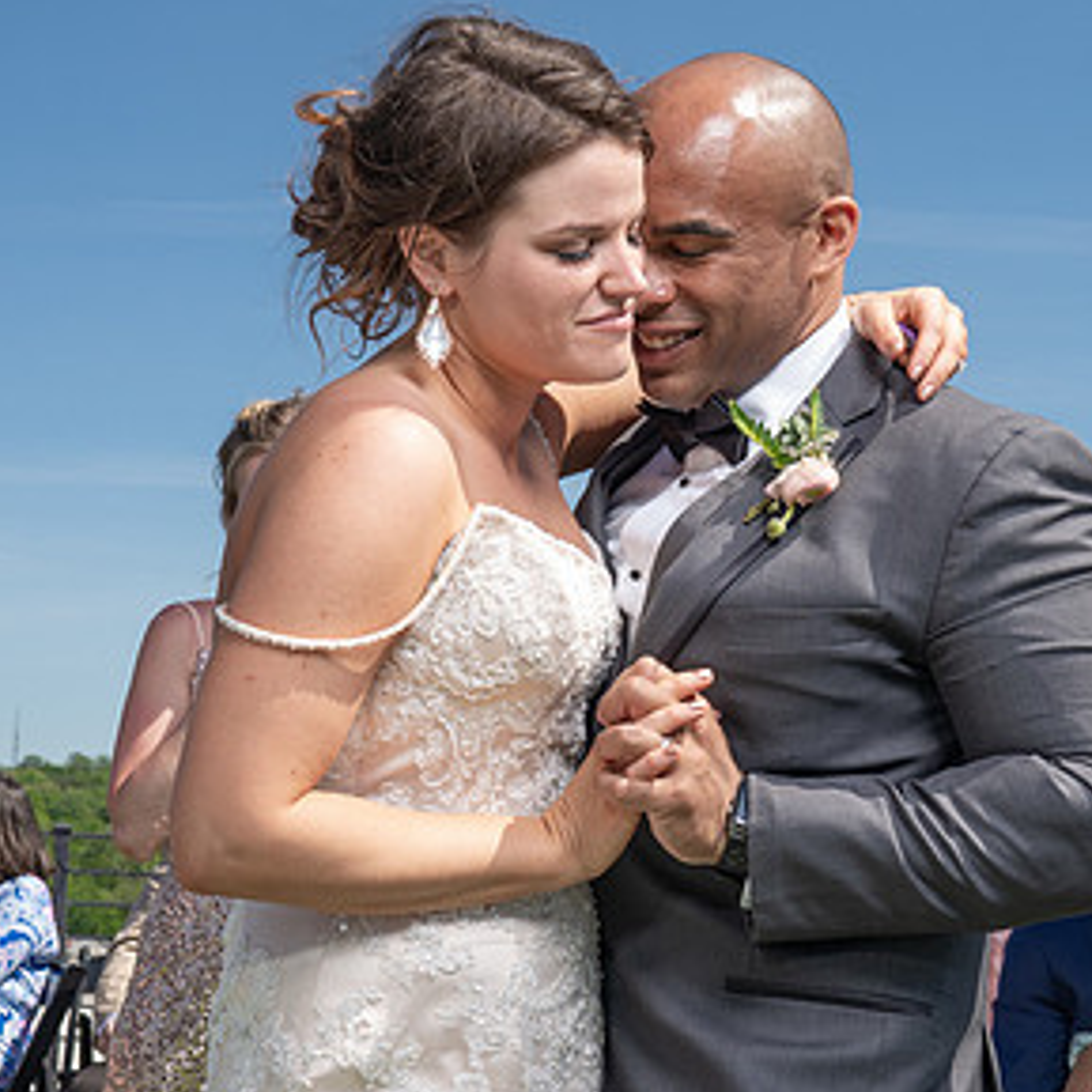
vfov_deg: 25.0
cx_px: 597
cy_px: 553
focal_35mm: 69
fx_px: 2463
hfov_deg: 25.0
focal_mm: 35
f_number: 7.1
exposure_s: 1/250
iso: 50
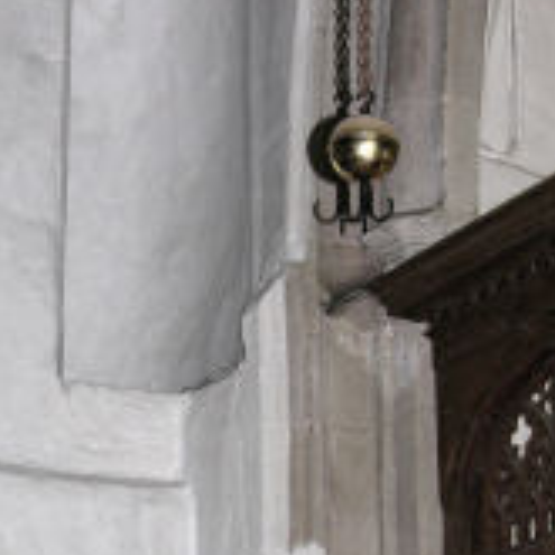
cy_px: 488
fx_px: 2630
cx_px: 32
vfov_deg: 12.0
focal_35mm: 145
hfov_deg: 11.9
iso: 84
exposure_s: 1/60.1
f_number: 3.2
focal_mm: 15
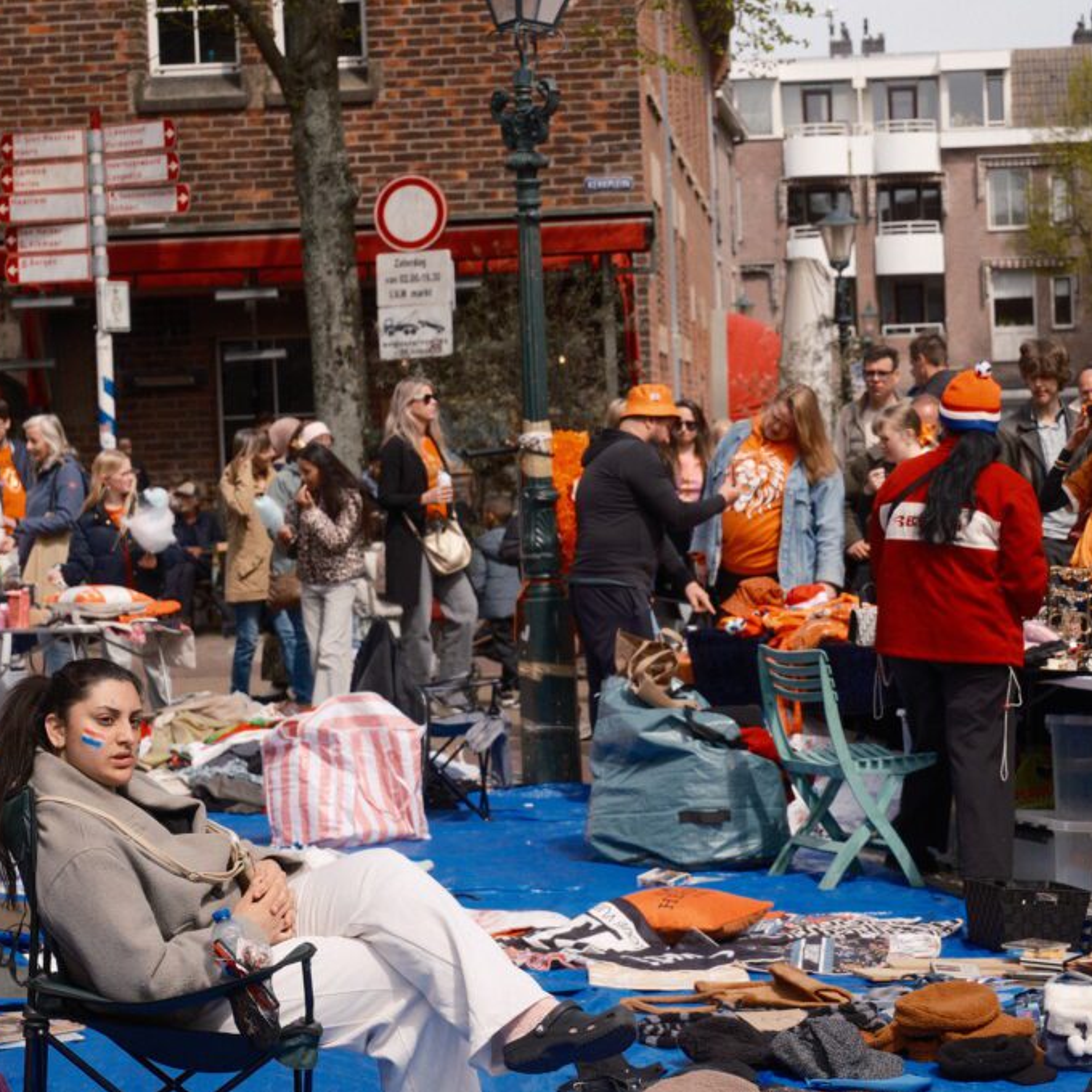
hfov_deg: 18.1
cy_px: 547
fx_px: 3426
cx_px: 671
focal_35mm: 96
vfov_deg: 18.1
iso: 250
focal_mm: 50
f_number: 4.8
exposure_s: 1/950
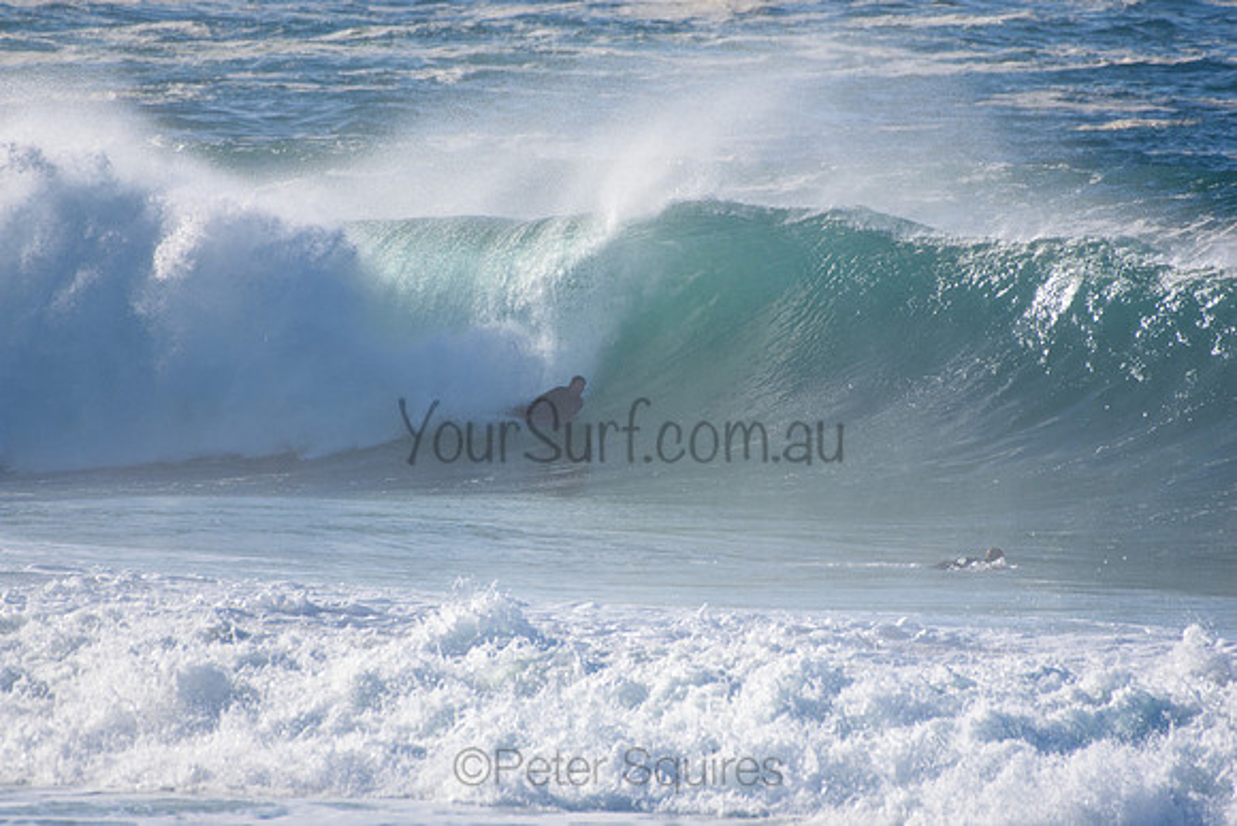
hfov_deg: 2.7
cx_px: 618
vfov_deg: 1.8
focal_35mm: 750
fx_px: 25776
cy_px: 413
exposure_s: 1/2000
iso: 280
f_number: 5.6
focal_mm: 500
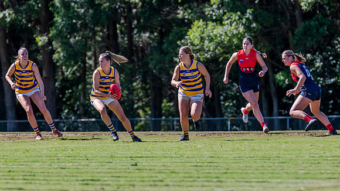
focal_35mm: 480
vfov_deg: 2.5
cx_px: 176
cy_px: 96
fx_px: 4331
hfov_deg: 4.5
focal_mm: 420
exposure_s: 1/1600
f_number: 7.1
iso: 1000
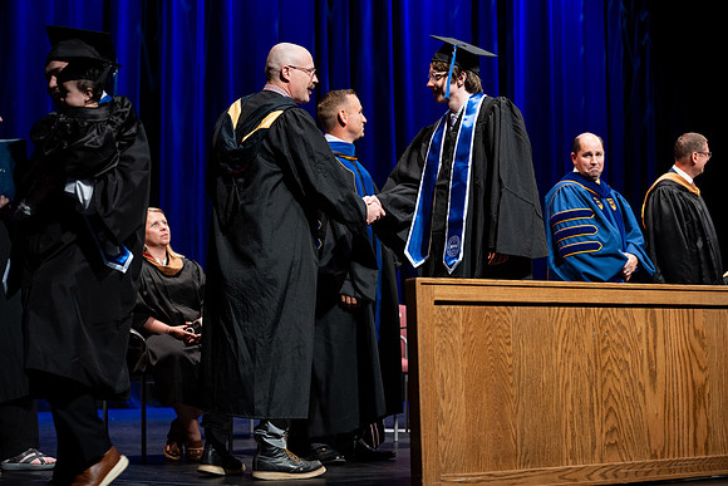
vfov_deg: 19.5
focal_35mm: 70
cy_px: 243
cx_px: 364
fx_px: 1416
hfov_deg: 28.8
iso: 640
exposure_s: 1/250
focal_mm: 70
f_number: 2.8
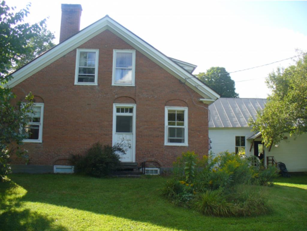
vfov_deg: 38.7
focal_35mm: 37
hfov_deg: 50.1
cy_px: 116
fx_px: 328
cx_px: 154
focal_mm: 6.1
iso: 80
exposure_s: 1/320
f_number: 2.8
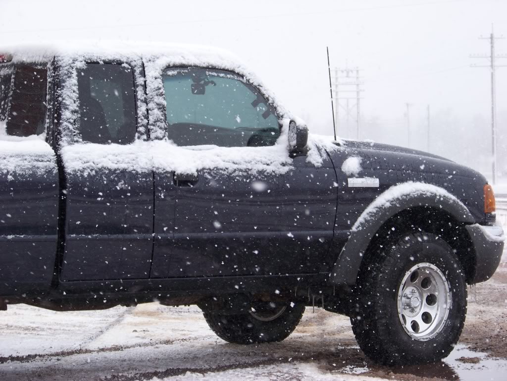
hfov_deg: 15.6
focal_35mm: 126
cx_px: 254
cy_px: 190
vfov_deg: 11.8
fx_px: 1845
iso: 64
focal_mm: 21.1
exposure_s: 1/400
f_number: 3.2
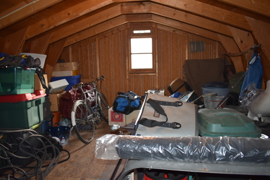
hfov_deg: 67.4
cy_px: 90
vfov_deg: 47.9
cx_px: 135
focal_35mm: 27
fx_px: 202
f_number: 4
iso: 800
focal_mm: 18
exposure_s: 1/60
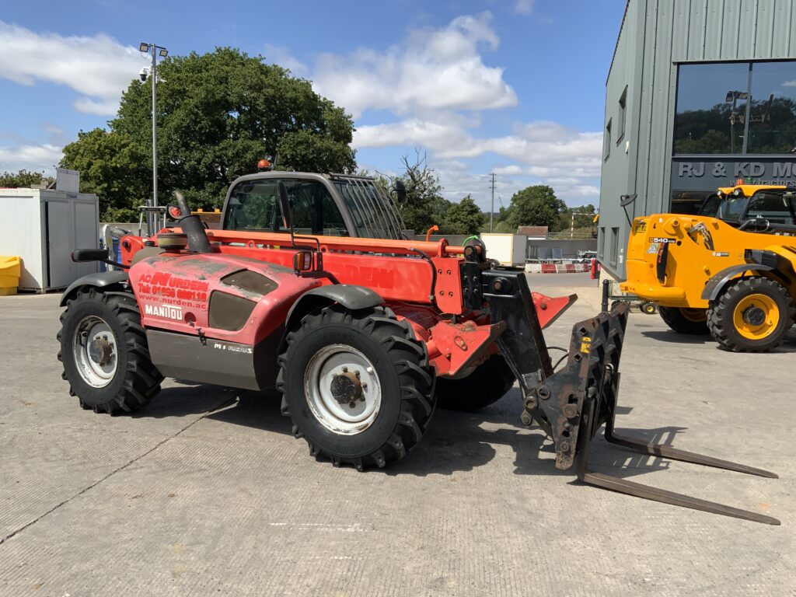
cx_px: 398
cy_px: 298
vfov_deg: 48.2
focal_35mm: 29
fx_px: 667
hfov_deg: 61.7
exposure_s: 1/2058
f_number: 1.8
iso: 16
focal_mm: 3
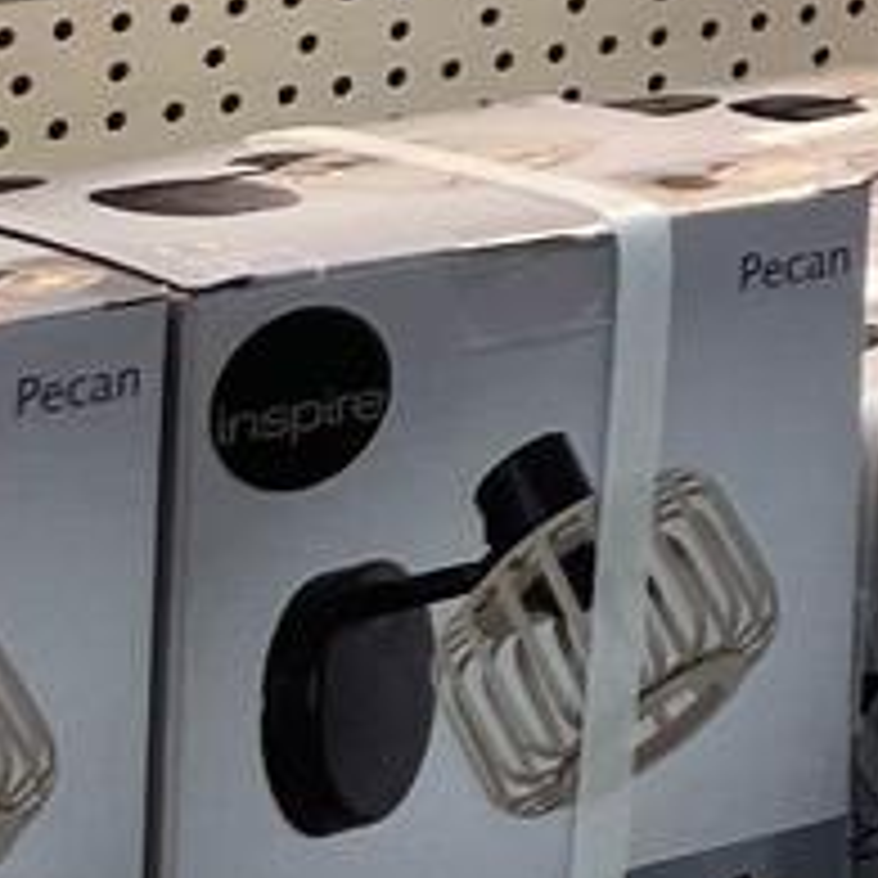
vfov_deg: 7.1
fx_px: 6485
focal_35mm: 226
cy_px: -1441
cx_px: 3728
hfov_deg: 6.2
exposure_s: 1/397
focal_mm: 5.1
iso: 50
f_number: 1.6
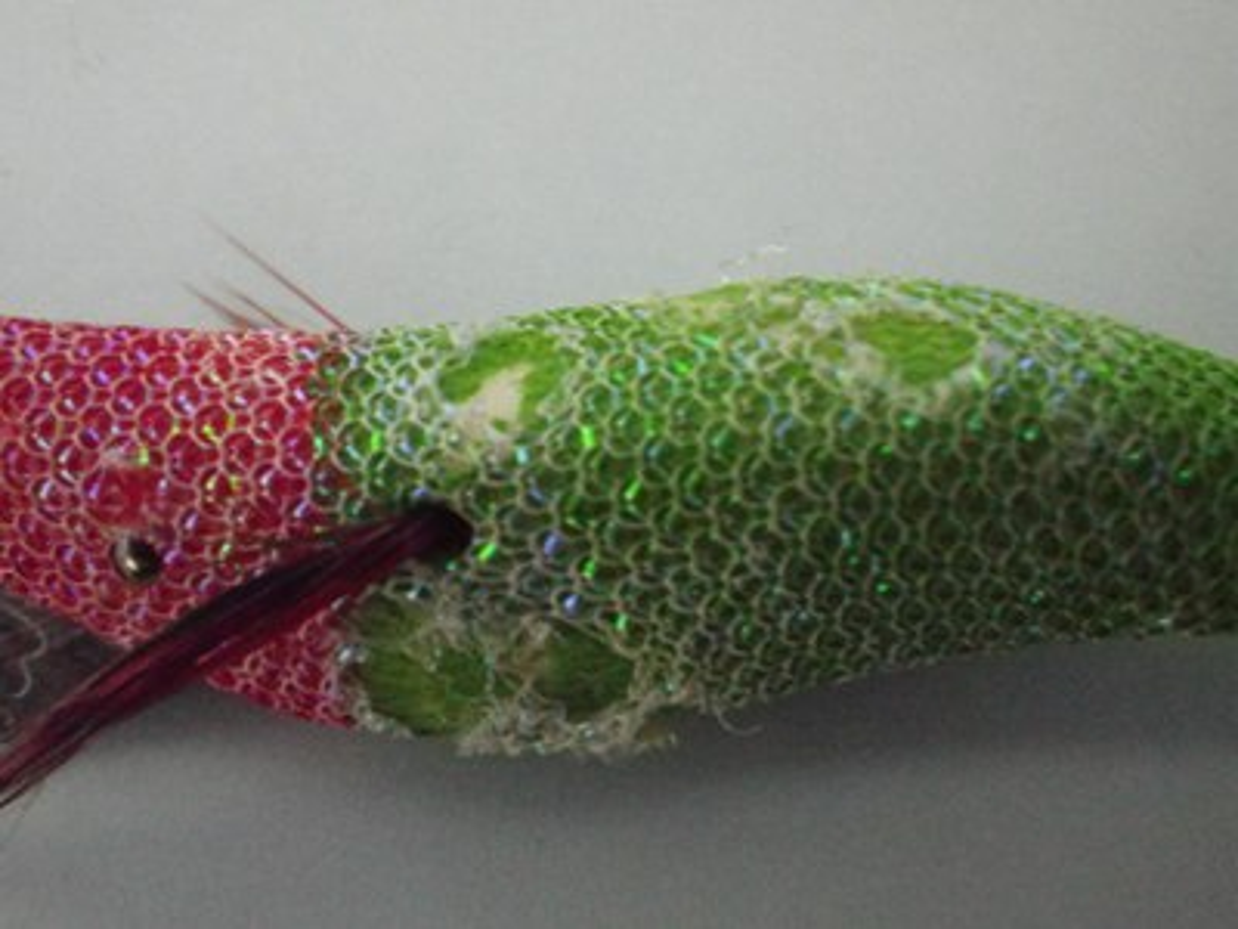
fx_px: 1216
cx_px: 619
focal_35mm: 34
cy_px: 464
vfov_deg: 41.8
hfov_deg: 54.0
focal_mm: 6.1
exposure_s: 1/4
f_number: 3.8
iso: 400
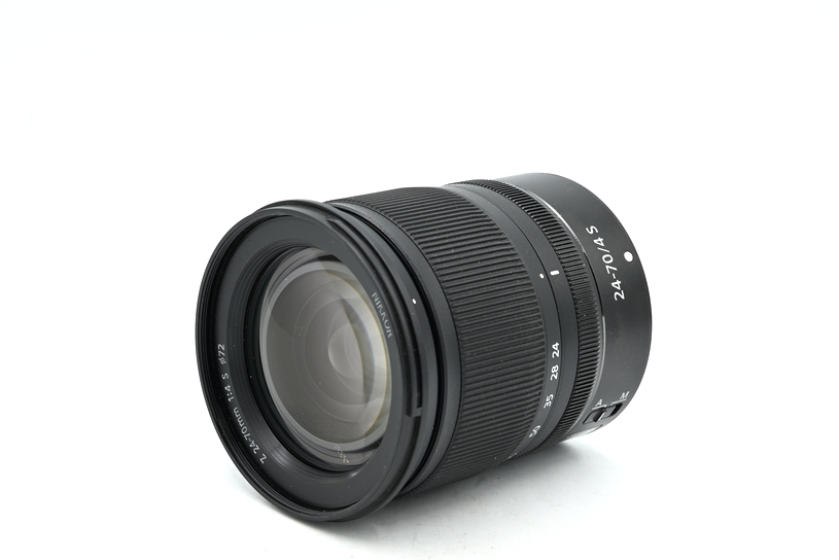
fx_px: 2145
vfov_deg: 14.9
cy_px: 252
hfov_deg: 22.1
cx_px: 362
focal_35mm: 92
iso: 100
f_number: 14
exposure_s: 1/13
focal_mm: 75
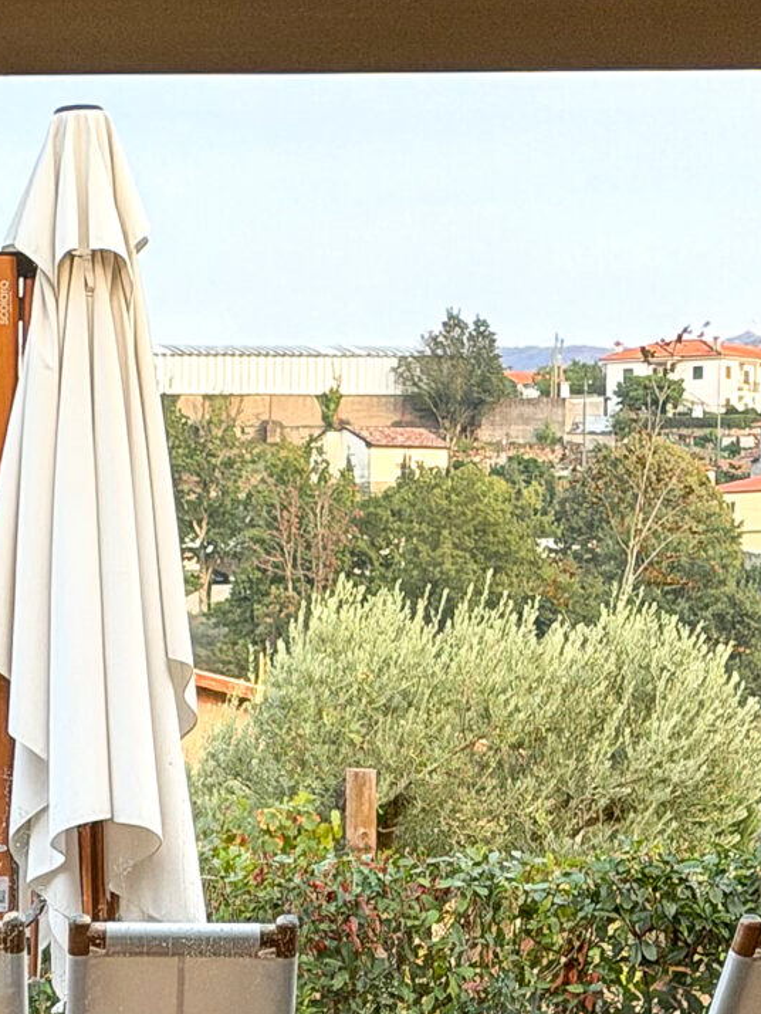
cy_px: 1254
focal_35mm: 172
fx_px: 5039
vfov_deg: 11.2
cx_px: -315
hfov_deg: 8.5
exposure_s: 1/60
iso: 250
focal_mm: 6.76
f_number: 1.8
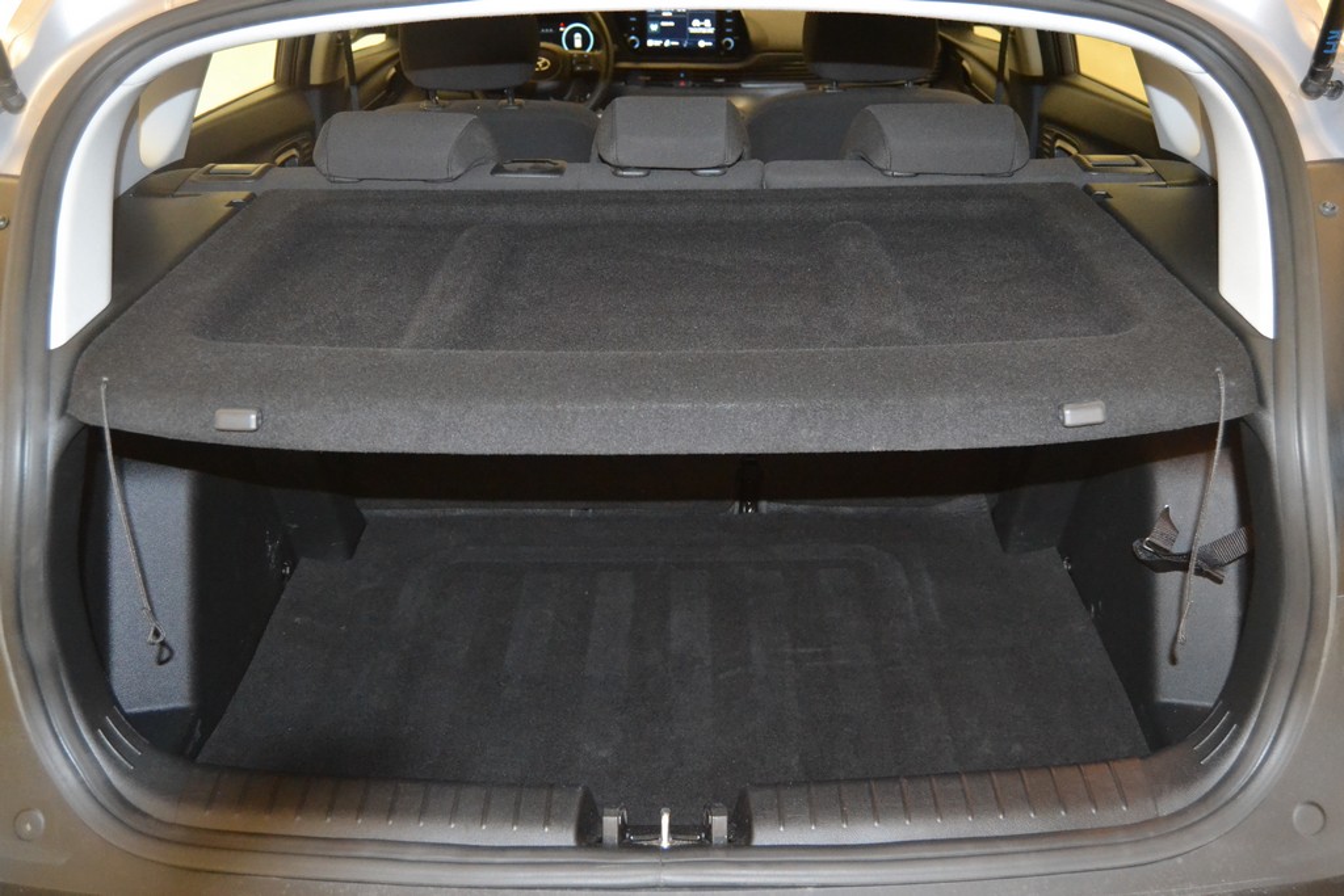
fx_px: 1232
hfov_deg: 57.2
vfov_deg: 40.0
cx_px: 672
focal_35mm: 33
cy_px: 448
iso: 3200
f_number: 3.5
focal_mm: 22
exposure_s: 1/60
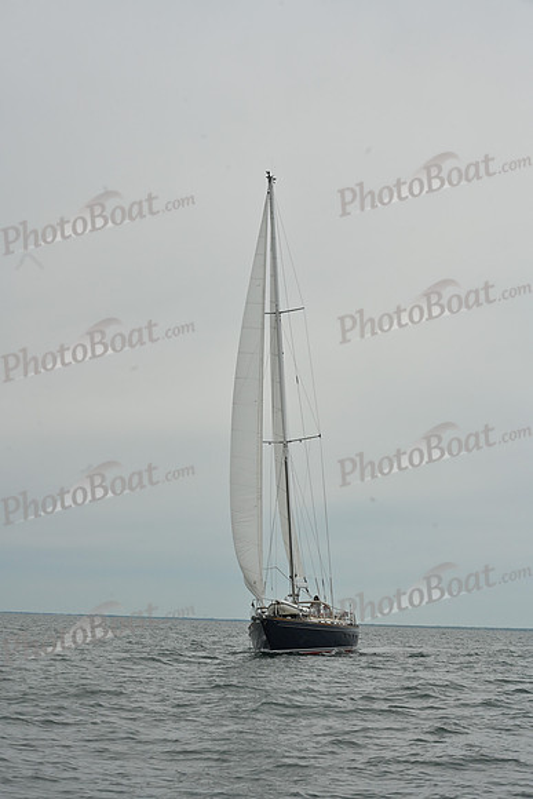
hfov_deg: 17.5
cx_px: 266
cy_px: 400
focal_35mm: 78
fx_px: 1731
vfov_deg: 26.0
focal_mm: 78
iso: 320
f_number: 11
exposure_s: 1/1250
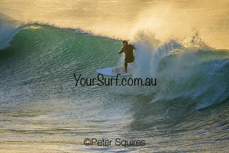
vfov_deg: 1.7
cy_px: 76
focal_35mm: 800
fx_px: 5090
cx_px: 114
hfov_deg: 2.6
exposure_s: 1/2000
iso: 450
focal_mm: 800
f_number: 6.3
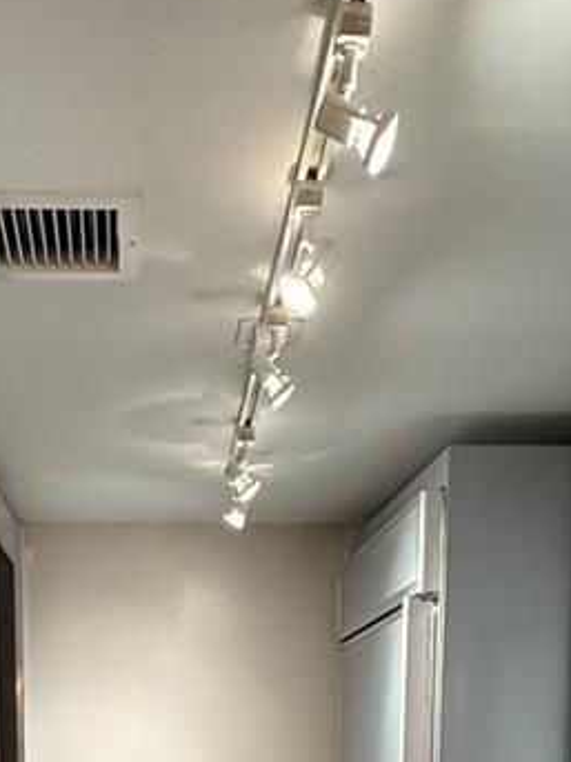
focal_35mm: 49
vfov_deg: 31.6
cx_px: 153
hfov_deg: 29.3
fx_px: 1078
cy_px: 944
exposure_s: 1/60
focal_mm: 2.22
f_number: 2.2
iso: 250
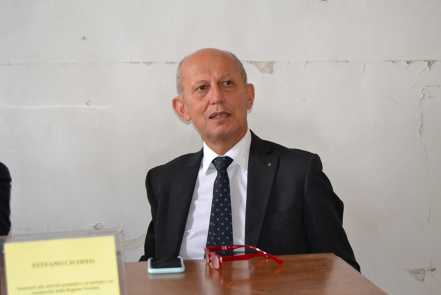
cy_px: 148
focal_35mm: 72
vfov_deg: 18.9
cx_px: 220
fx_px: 882
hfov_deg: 28.1
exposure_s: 1/60
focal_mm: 48
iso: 2200
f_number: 5.3
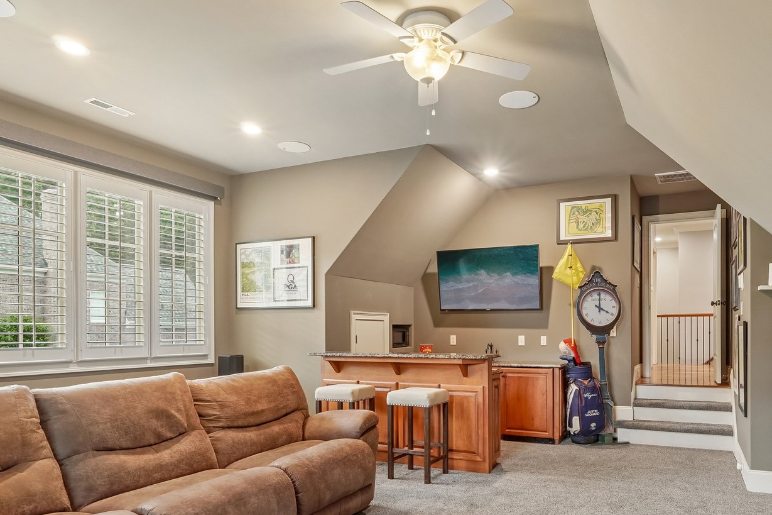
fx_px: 536
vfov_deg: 50.5
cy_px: 338
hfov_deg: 71.1
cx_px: 445
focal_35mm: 25
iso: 400
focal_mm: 10
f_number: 8
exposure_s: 1/4
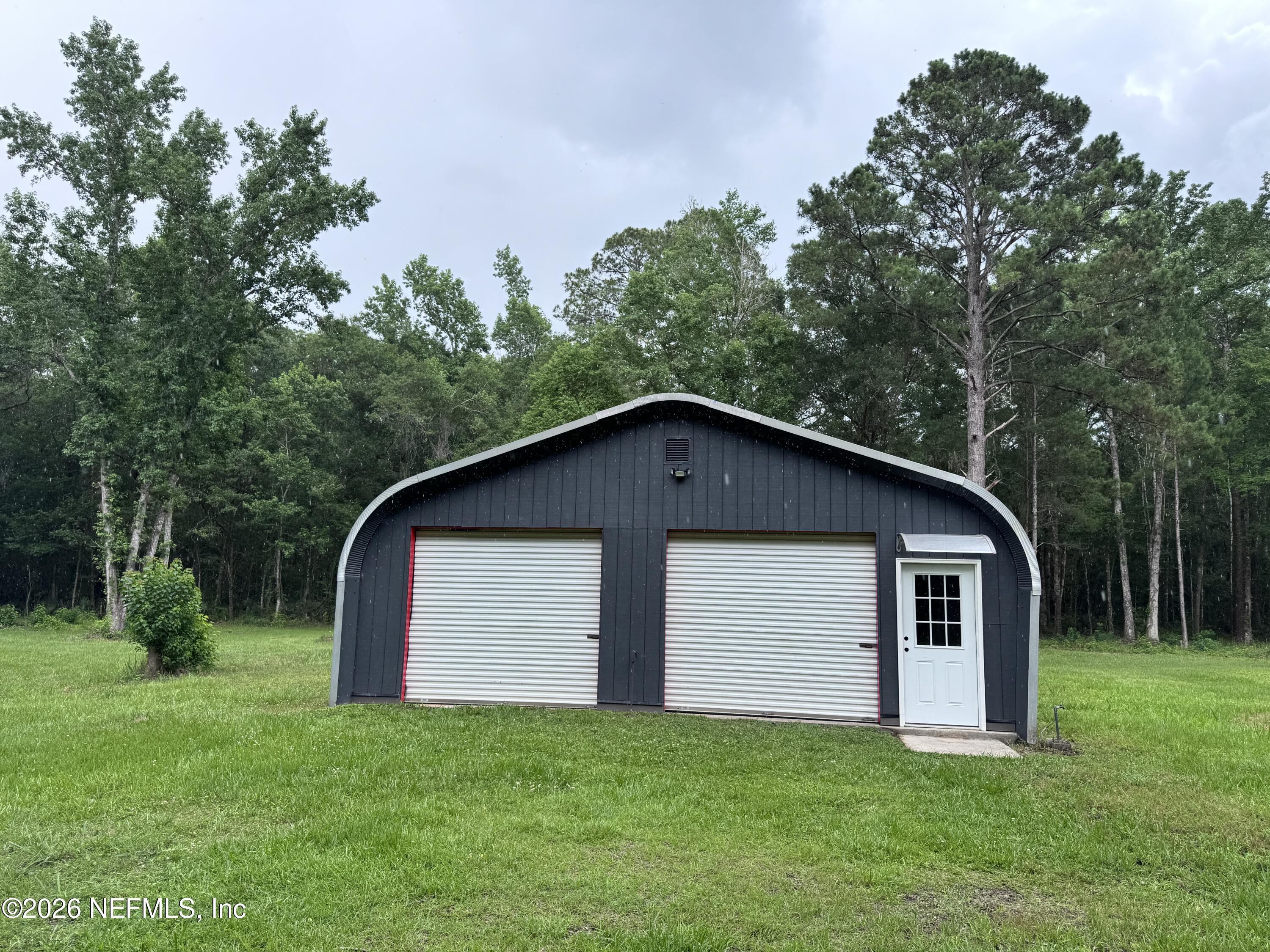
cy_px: 476
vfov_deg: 56.8
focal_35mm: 24
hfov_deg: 71.6
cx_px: 635
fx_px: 881
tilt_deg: +7.0
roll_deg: -2.2
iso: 80
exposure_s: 1/1076
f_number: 1.78
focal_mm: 6.76
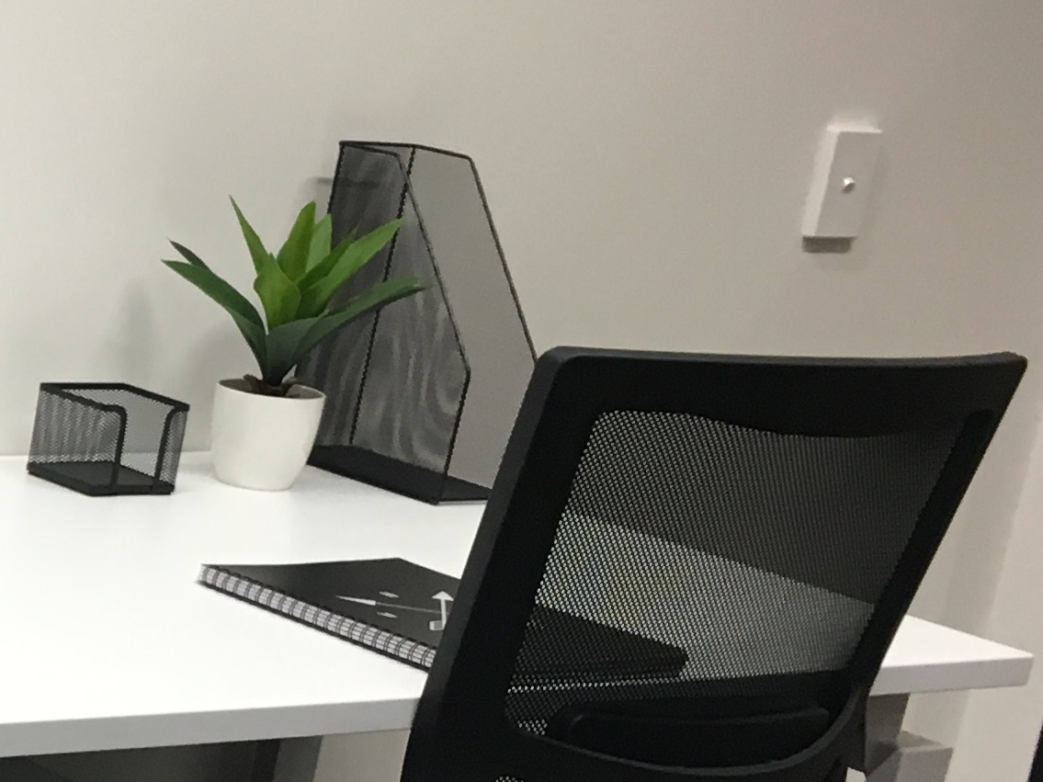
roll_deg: -5.2
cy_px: 823
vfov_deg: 14.1
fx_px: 3103
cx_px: -607
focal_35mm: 103
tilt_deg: -17.0
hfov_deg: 16.9
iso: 64
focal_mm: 4.15
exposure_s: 1/33
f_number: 2.2
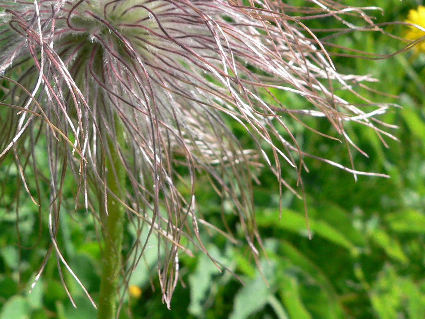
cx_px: 170
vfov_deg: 23.4
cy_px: 85
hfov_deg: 31.1
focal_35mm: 62
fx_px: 761
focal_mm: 6
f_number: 4
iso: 100
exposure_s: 1/500
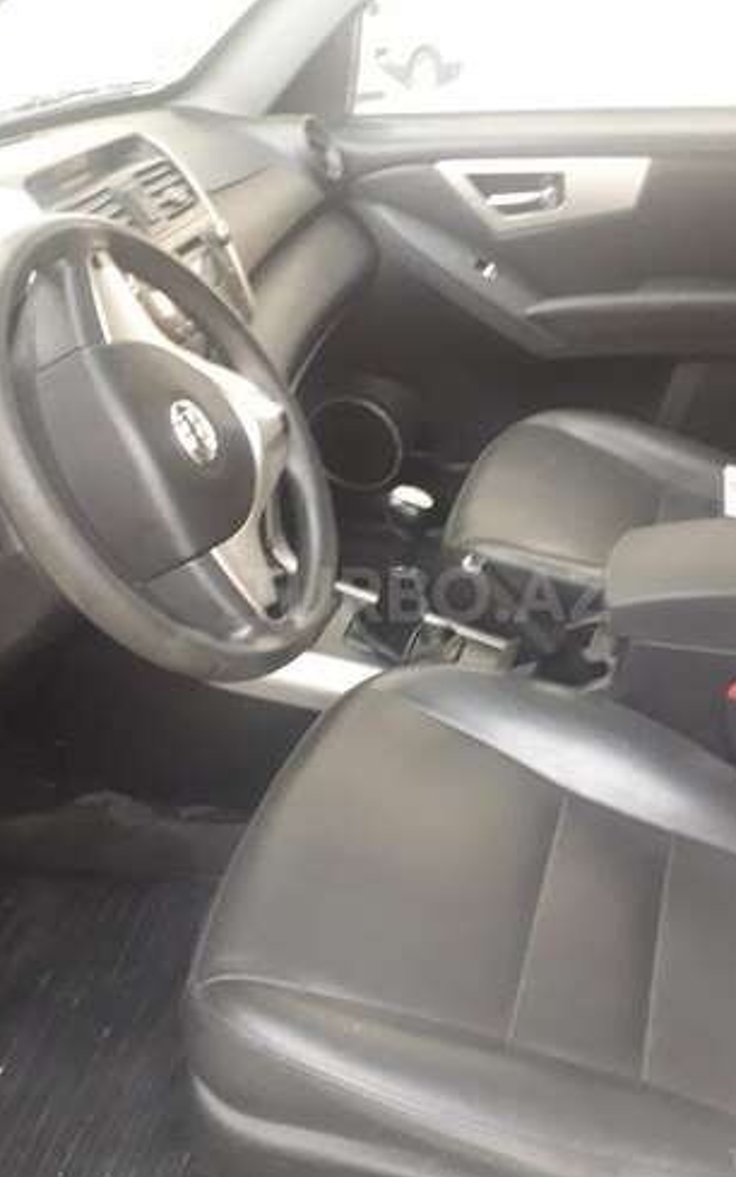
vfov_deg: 64.6
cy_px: 595
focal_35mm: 29
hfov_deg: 43.1
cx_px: 426
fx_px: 930
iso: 400
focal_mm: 3.6
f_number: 1.9
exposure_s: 1/25
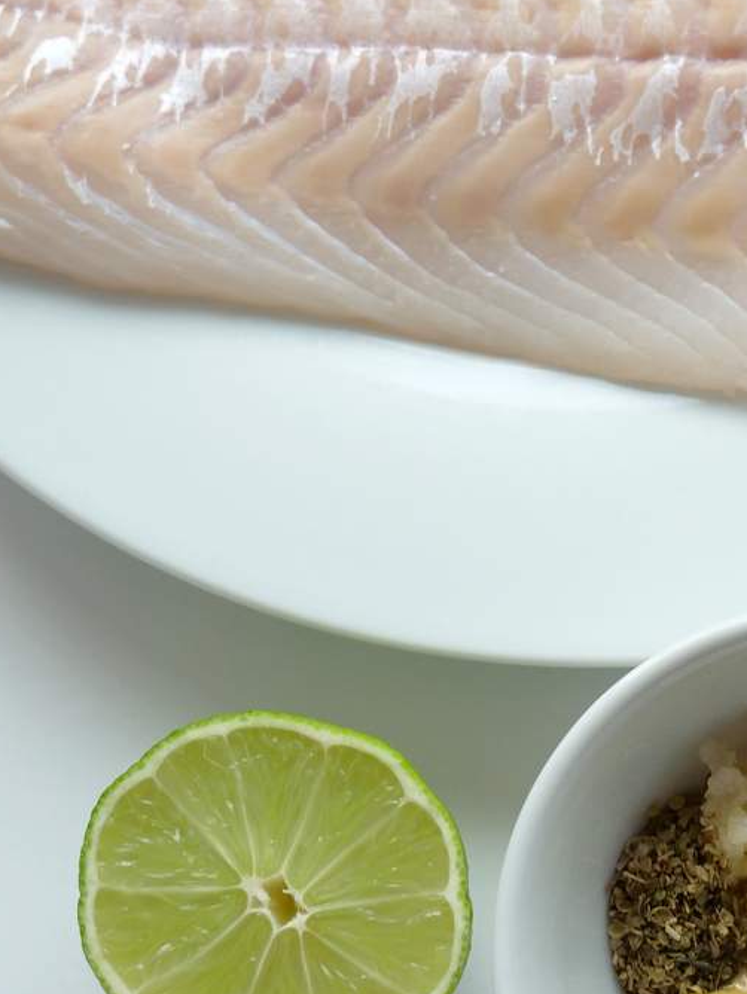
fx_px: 2615
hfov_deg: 16.1
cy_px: 225
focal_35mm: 91
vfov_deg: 21.3
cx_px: 594
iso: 200
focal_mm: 19
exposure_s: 1/80
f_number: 3.2
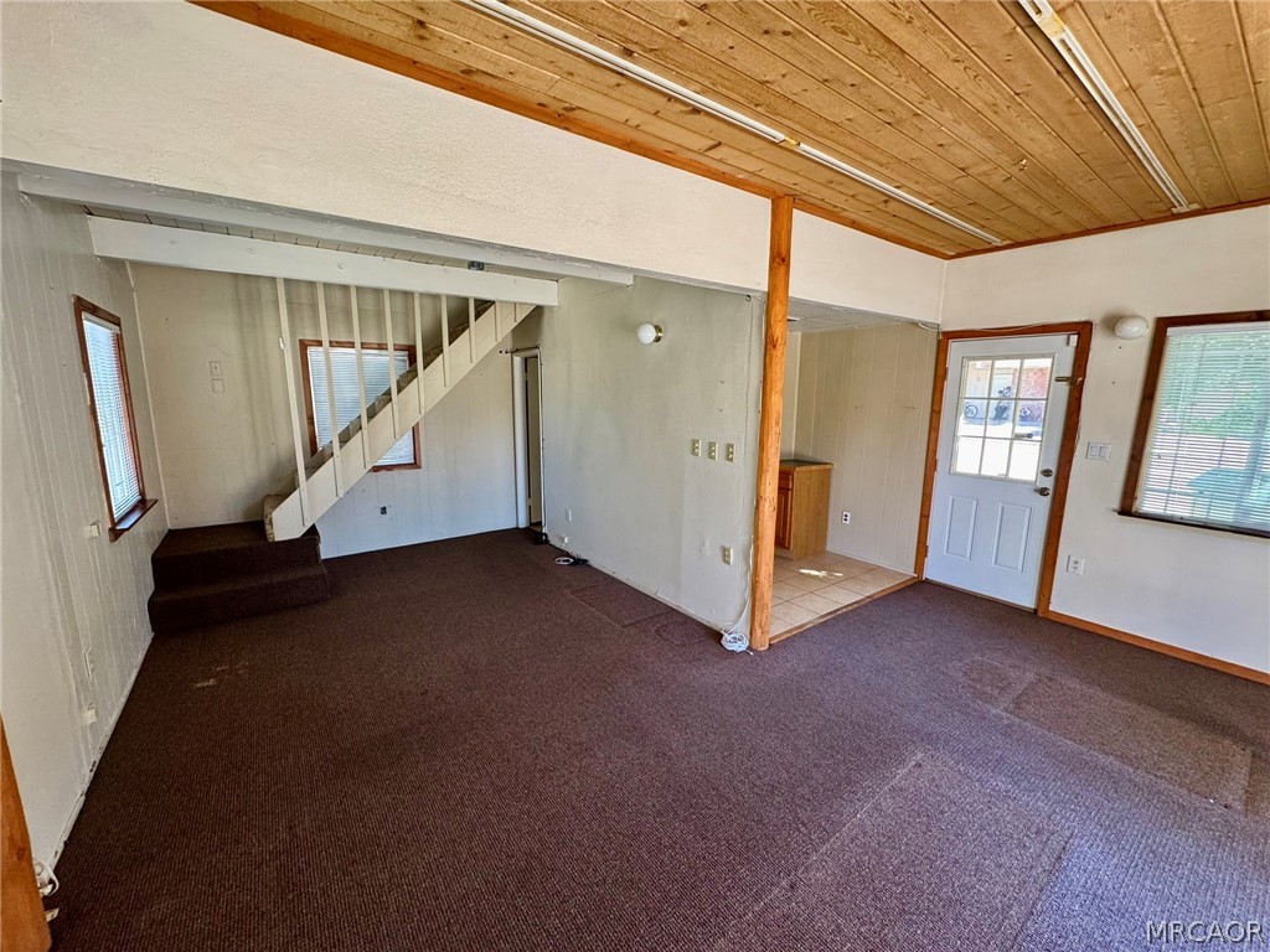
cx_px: 635
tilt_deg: -9.6
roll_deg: -0.7
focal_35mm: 14
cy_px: 476
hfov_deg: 102.1
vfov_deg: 85.7
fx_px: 514
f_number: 2.2
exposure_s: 1/99
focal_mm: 2.22
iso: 250
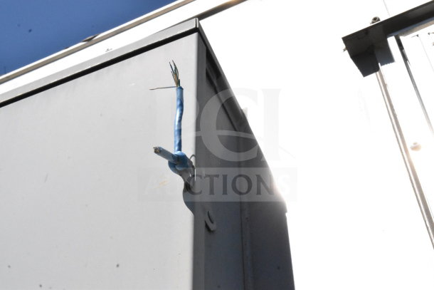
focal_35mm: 82
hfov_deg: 24.6
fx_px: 995
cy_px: 145
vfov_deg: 16.6
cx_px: 217
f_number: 25
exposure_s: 1/2500
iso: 6400
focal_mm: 55
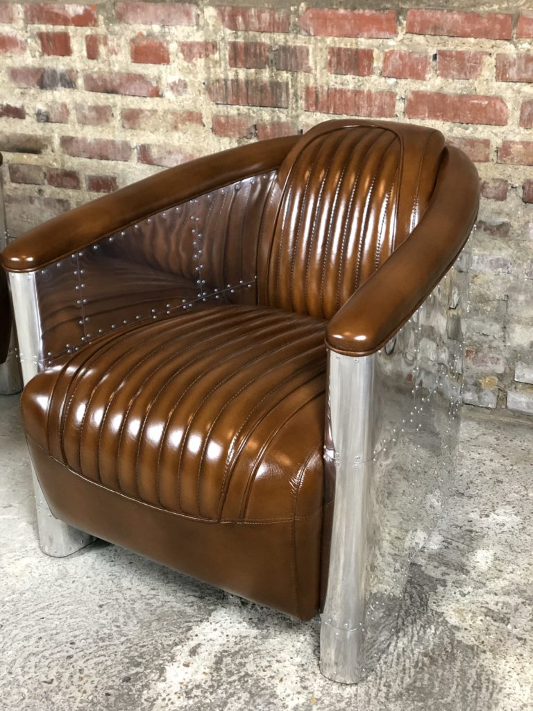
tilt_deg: -23.7
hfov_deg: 28.0
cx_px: 266
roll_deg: +2.0
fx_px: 1068
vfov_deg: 36.8
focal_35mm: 52
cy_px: 356
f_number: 2.4
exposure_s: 1/10
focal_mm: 6
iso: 160
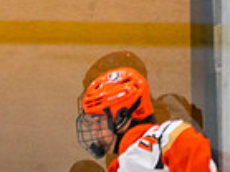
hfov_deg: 1.6
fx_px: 8351
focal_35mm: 1258
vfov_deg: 1.2
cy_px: 346
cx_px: 119
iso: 800
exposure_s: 1/640
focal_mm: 168
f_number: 2.8
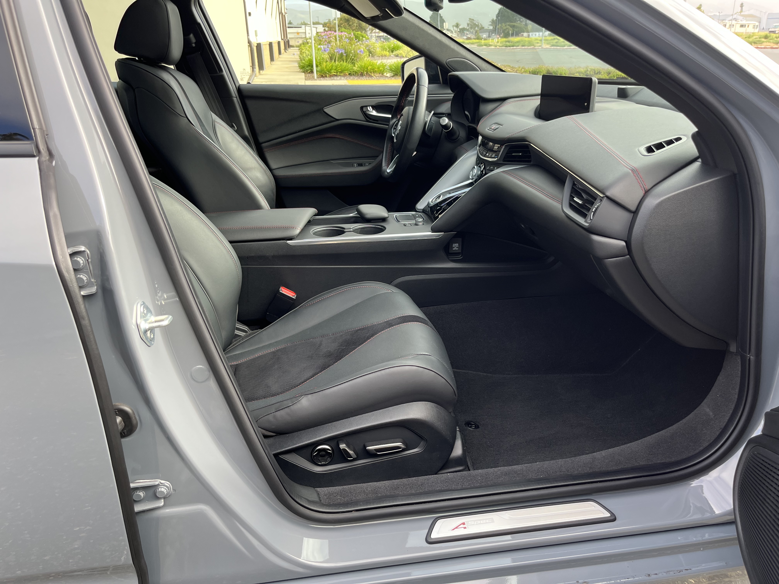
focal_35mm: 26
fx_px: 585
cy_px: 292
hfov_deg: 67.3
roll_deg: +1.8
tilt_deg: -23.6
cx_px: 390
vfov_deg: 53.1
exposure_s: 1/157
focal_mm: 5.1
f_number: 1.6
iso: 40
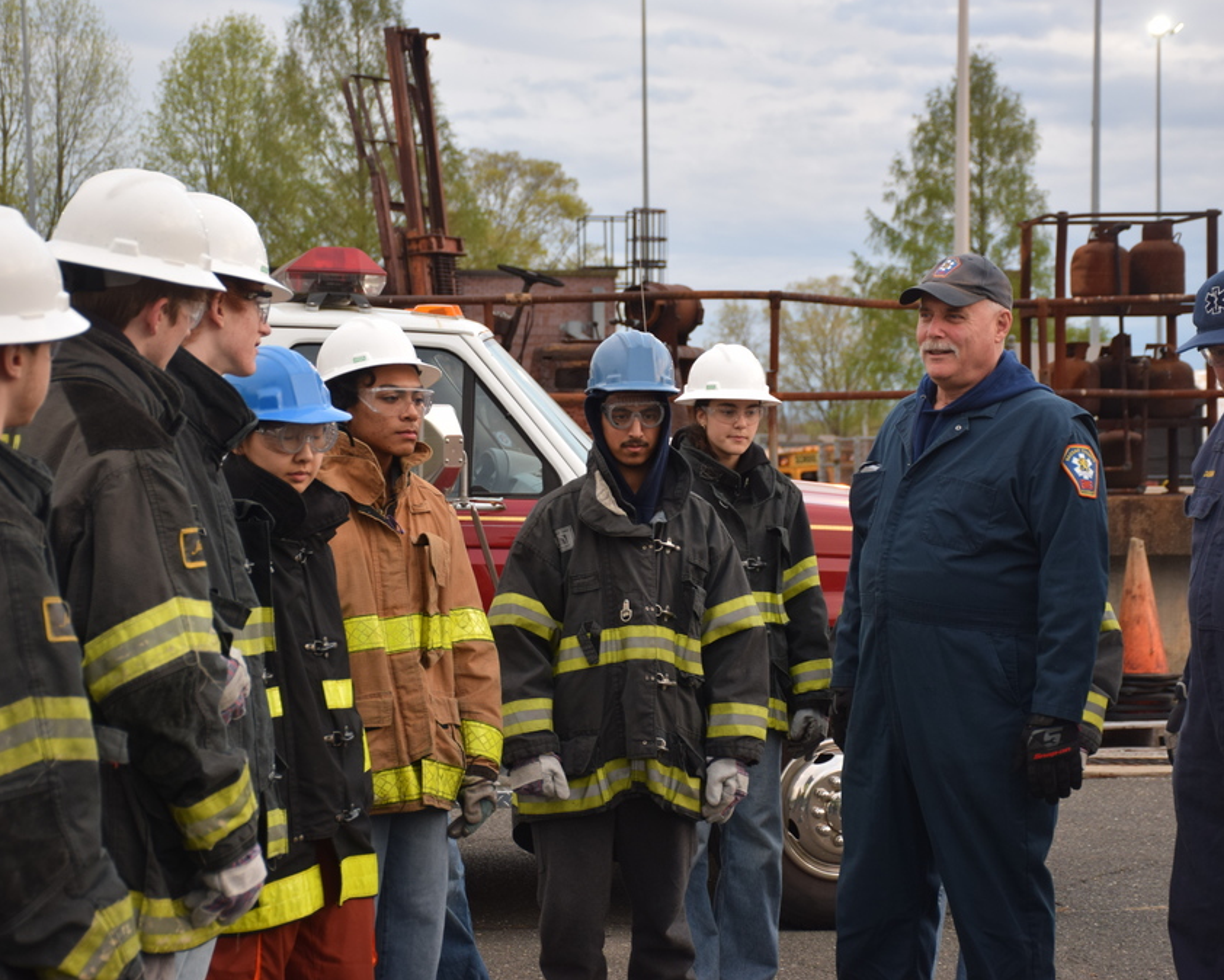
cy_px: 489
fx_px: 3225
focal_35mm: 89
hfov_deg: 21.5
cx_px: 625
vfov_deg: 17.3
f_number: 4.8
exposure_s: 1/80
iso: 400
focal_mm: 52
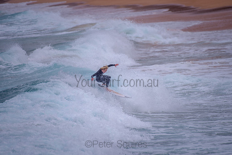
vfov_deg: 2.2
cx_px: 118
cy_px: 67
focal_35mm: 613
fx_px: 3951
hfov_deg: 3.4
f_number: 5.6
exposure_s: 1/2000
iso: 80
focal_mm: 500
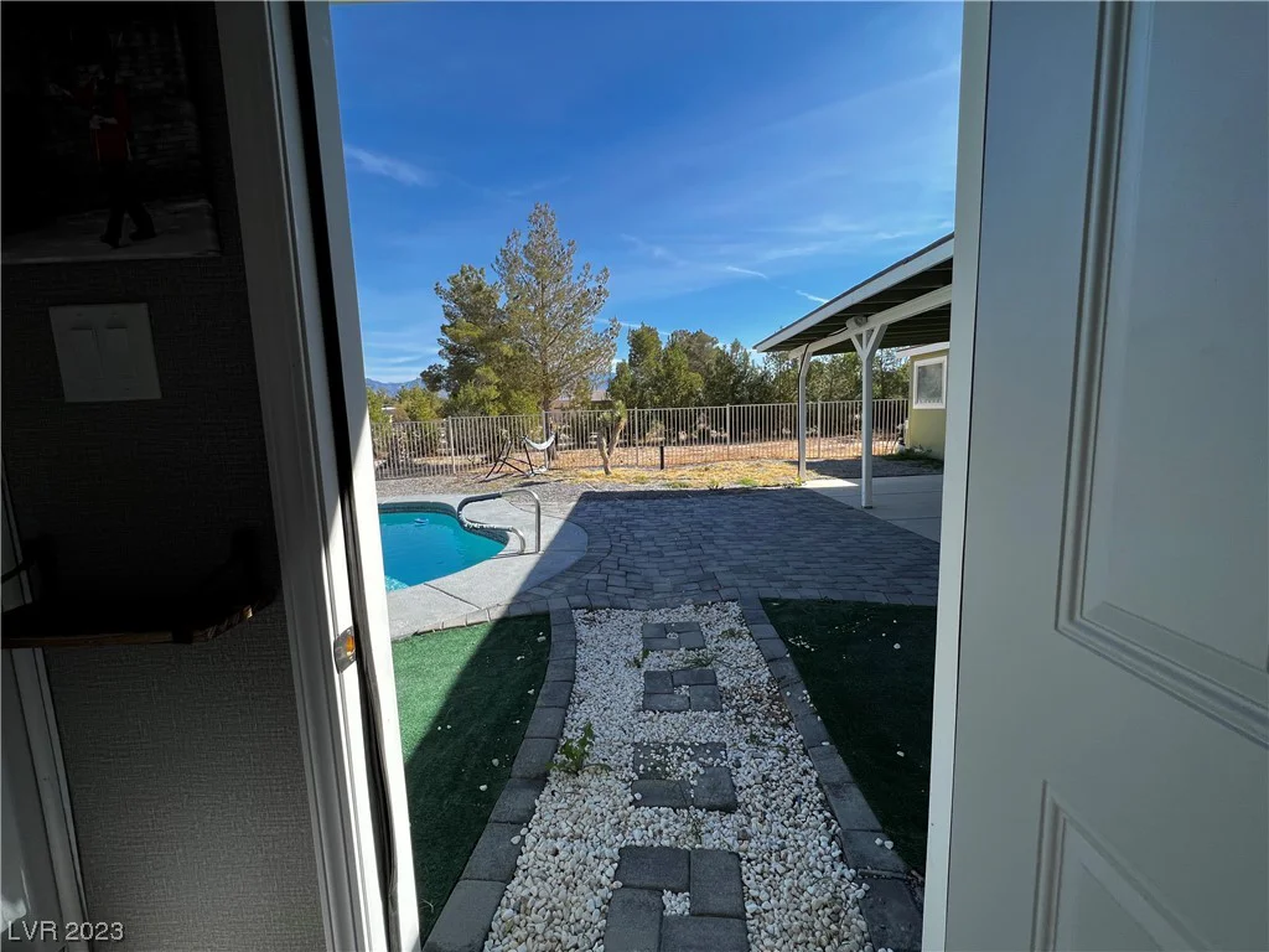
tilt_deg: -7.8
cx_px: 634
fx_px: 477
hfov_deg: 106.2
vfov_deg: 89.9
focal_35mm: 13
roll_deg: +2.6
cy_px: 476
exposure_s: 1/1085
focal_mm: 1.57
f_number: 1.8
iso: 32
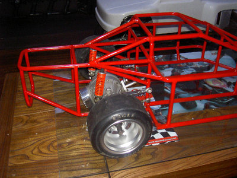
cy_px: 89
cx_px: 118
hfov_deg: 47.9
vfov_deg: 36.8
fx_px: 267
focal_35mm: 39
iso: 100
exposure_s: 1/59.5
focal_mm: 8
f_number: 2.8
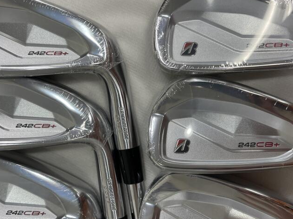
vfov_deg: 37.6
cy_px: 125
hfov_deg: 48.9
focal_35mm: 38
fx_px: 322
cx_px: 138
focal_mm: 5.1
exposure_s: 1/131
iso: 32
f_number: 1.6
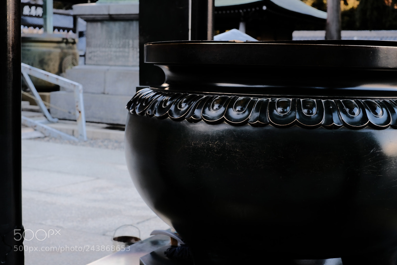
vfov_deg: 25.0
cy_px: 133
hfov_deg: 36.9
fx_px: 595
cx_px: 200
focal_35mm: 54
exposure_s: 1/60
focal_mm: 35
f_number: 5.6
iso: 500
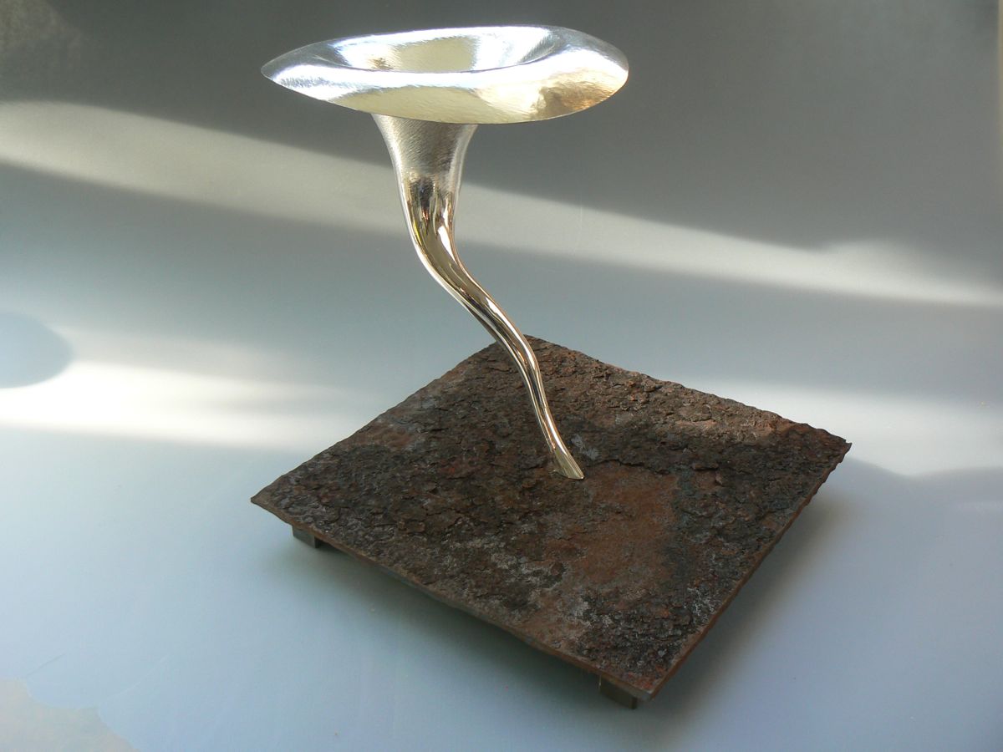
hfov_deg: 51.4
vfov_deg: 39.7
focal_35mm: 36
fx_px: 1043
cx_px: 502
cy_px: 376
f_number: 4
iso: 80
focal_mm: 6
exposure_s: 1/60
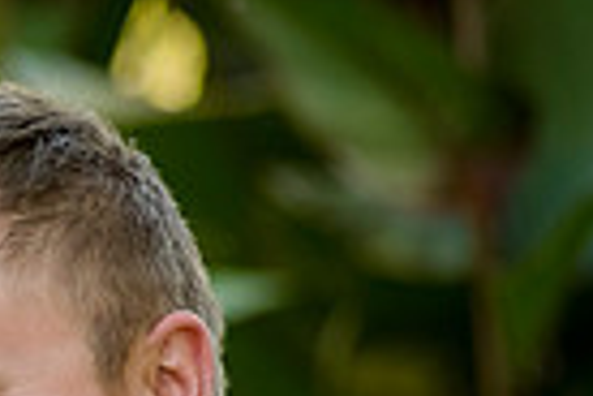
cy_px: 682
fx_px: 9355
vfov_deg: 2.4
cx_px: -516
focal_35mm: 568
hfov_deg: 3.6
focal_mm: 135
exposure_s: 1/500
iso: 800
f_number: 3.5
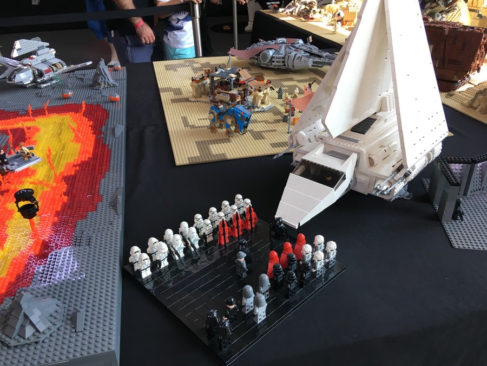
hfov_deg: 61.7
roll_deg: +1.4
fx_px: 408
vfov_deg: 48.2
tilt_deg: -29.3
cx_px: 244
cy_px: 183
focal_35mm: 29
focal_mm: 4.15
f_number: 2.2
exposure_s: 1/33
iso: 25
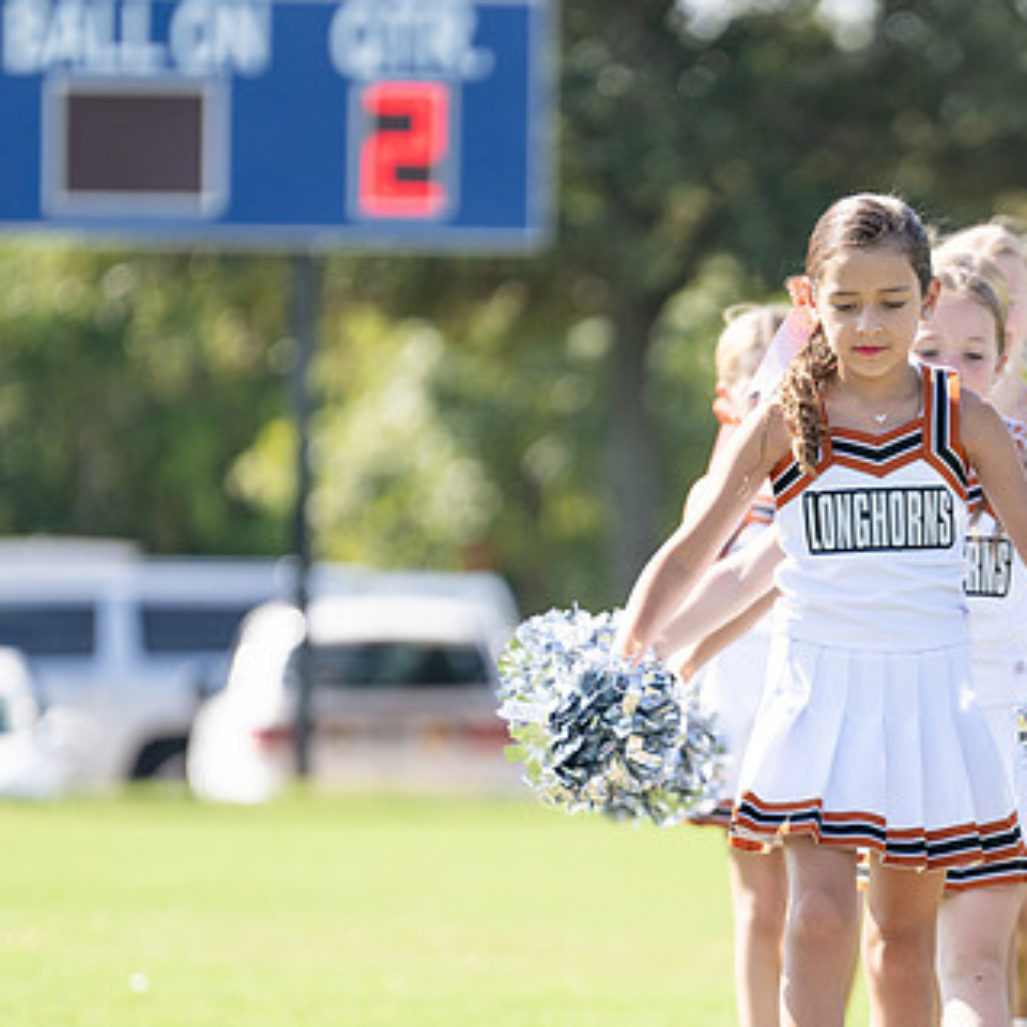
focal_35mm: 412
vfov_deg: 4.3
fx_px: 13829
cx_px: 897
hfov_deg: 4.2
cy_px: 785
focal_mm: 200
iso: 200
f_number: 2.8
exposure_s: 1/1600
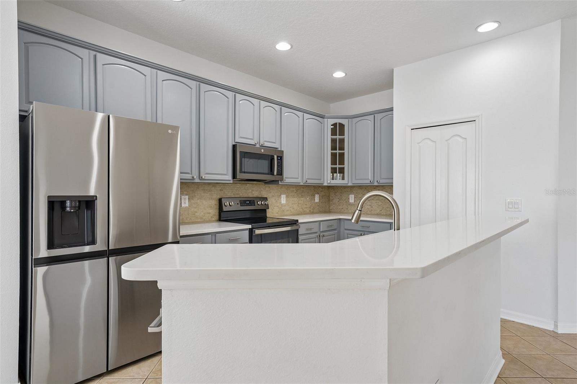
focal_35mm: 19
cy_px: 192
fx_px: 304
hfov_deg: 86.9
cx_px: 288
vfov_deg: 64.5
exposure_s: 1/60
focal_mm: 19
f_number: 8
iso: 800
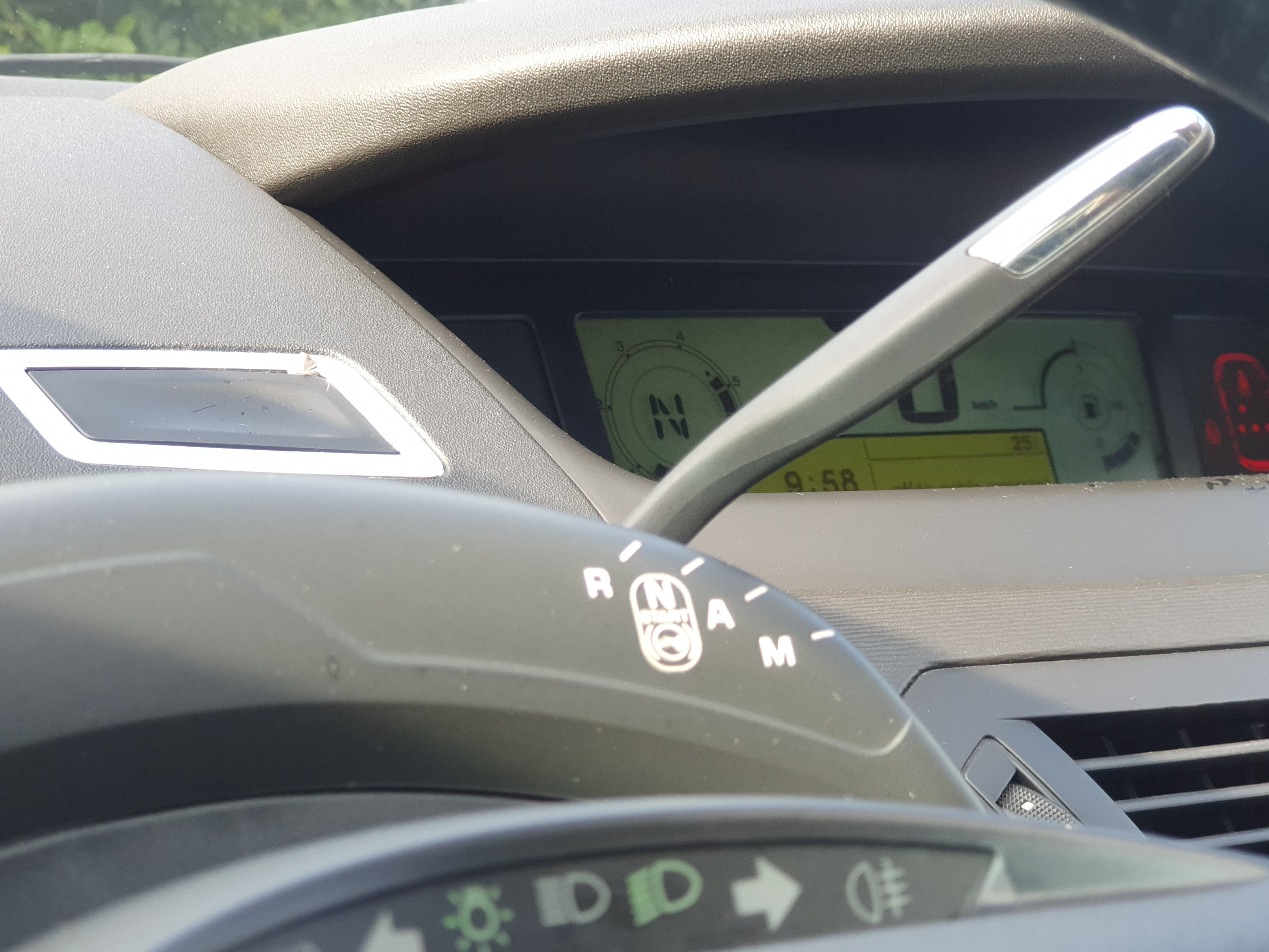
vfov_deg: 22.6
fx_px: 2383
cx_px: 695
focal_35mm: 65
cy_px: 554
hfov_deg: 29.8
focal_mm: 6
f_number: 2.4
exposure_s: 1/100
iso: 64
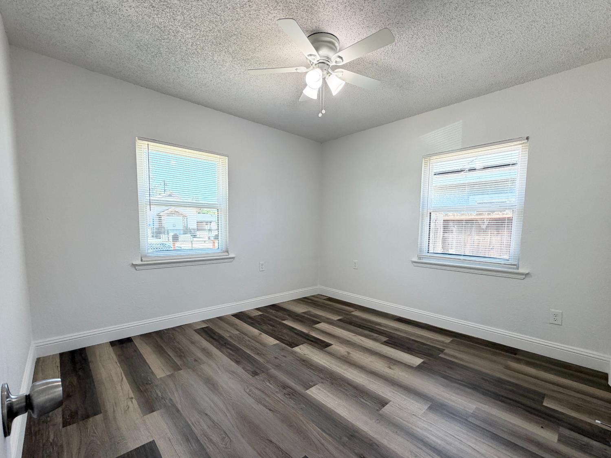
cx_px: 306
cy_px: 229
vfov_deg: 85.7
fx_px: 247
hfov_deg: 102.1
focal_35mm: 14
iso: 125
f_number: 2.2
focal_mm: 2.22
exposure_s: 1/120
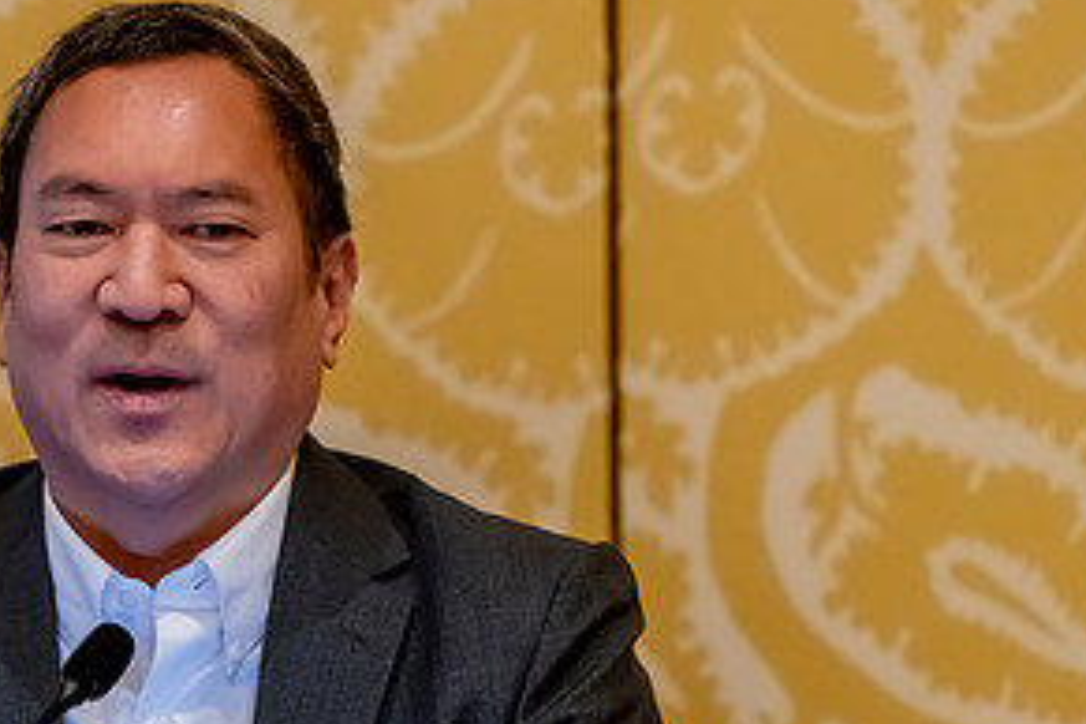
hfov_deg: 4.9
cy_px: 466
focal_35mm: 421
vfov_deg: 3.3
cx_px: 353
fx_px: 12699
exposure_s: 1/160
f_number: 3.2
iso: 6400
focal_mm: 185
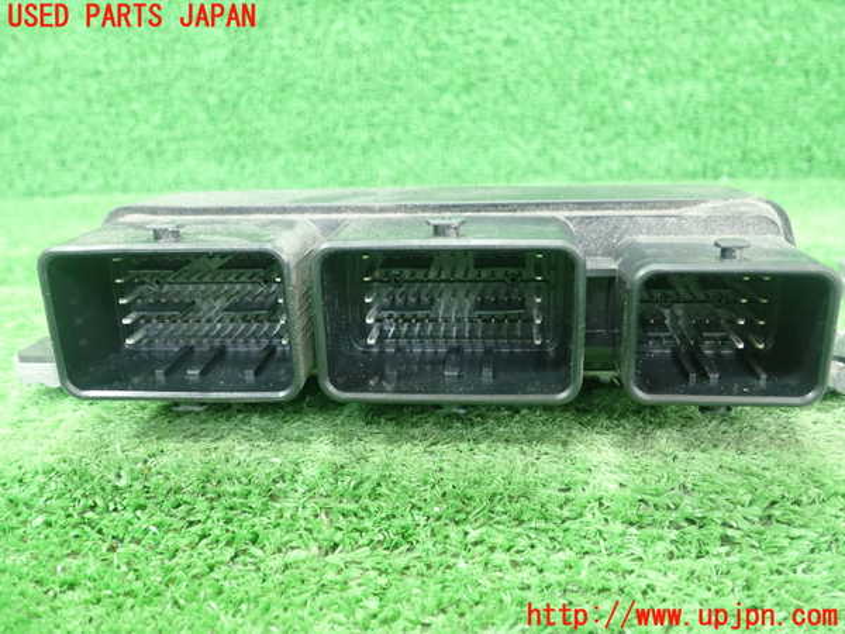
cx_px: 422
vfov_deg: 46.8
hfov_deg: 60.0
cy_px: 317
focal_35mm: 30
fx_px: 732
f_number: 2.3
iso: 800
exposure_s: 1/60
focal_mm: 5.5
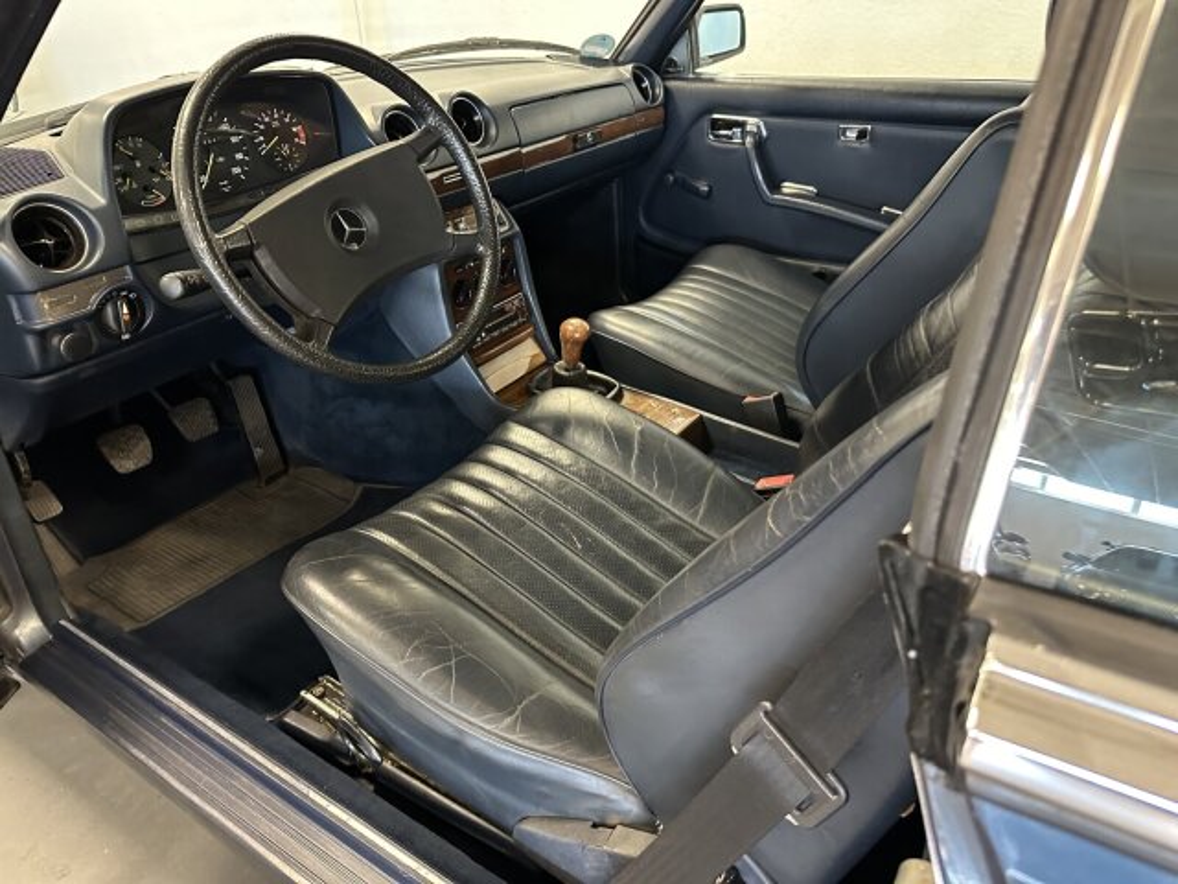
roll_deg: +2.6
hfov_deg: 71.6
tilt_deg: -28.4
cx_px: 589
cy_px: 442
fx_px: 817
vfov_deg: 56.8
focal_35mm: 24
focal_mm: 6.86
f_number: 1.78
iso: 800
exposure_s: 1/33
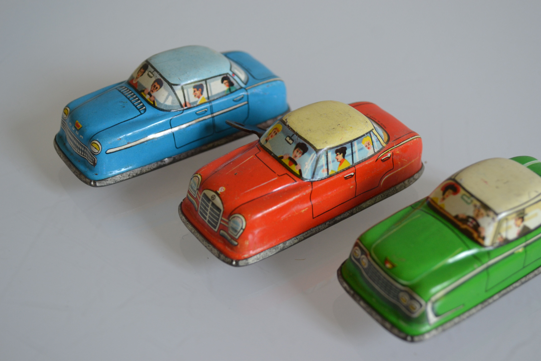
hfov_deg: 38.9
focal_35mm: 51
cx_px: 282
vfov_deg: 26.5
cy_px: 173
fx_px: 766
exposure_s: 1/40
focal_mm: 32
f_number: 4.8
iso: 400
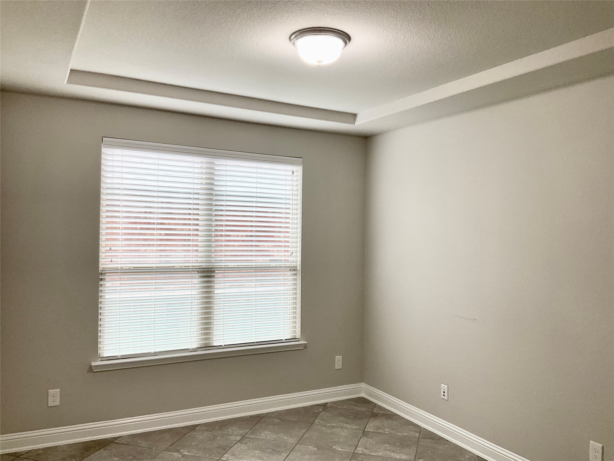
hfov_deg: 61.7
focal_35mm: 29
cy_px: 230
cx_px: 307
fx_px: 514
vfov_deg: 48.2
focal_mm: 3
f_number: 1.8
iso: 64
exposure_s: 1/120
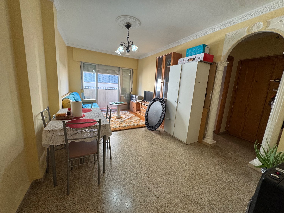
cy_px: 106
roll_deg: -2.7
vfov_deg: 85.7
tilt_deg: -9.0
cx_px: 142
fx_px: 115
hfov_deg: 102.1
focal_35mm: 14
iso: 100
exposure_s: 1/100
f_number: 2.2
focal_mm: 2.22
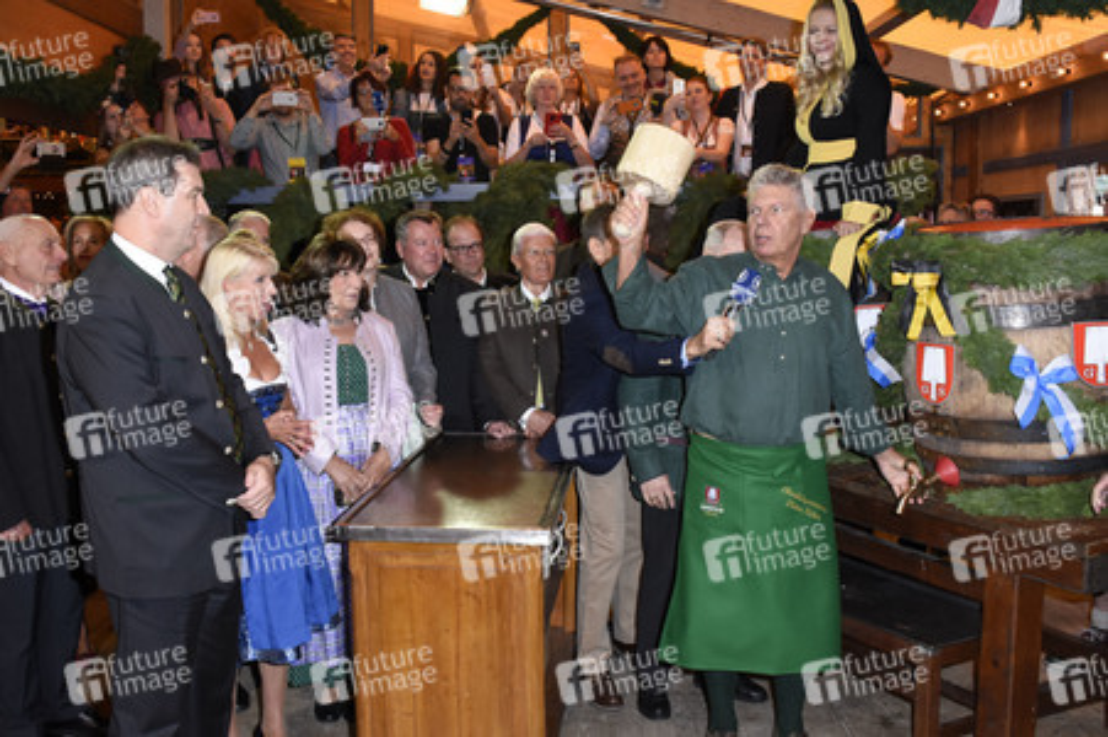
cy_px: 368
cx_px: 554
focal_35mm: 33
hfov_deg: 57.3
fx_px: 1015
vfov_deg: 39.9
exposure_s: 1/160
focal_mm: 22
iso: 1000
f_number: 6.3
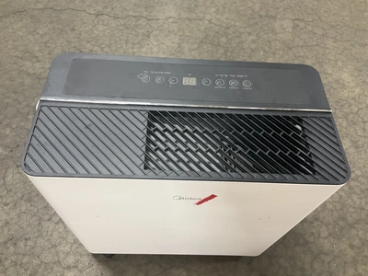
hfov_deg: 61.7
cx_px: 184
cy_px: 138
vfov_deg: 48.2
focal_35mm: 29
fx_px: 308
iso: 320
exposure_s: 1/30
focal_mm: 3
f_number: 1.8
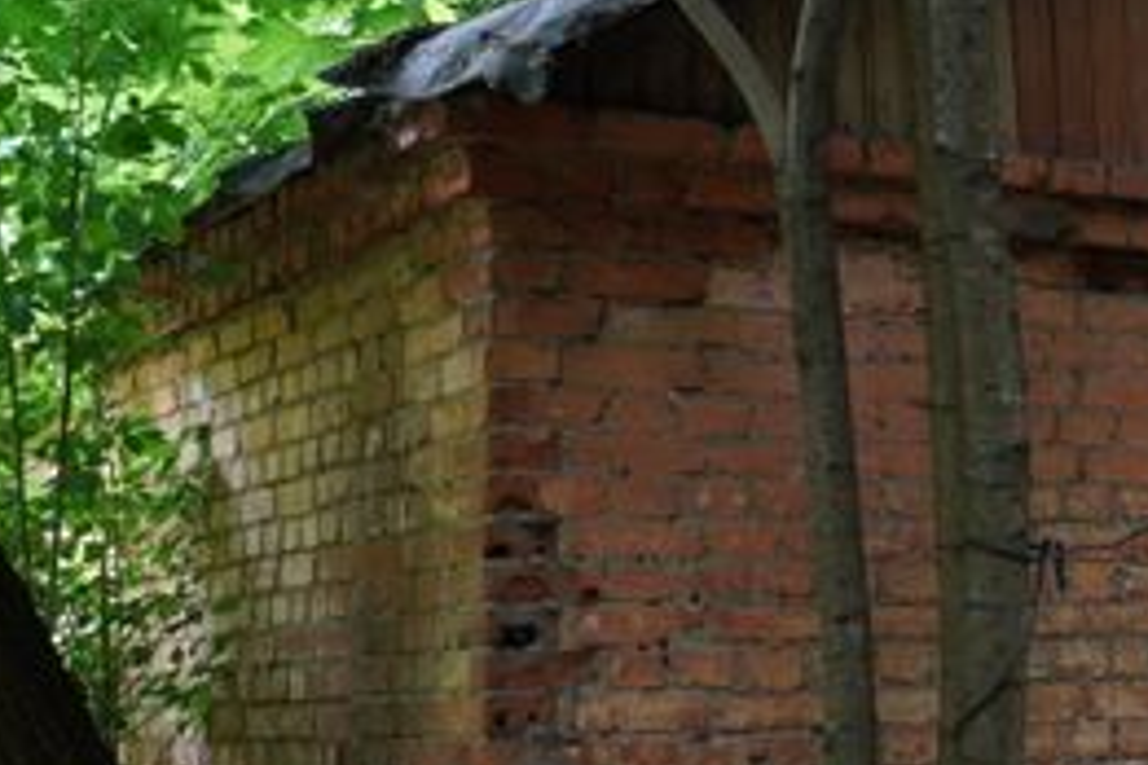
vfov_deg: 16.4
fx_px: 2647
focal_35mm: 83
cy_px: 444
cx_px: 1326
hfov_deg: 22.8
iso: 2000
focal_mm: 31
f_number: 3.5
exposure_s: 1/160
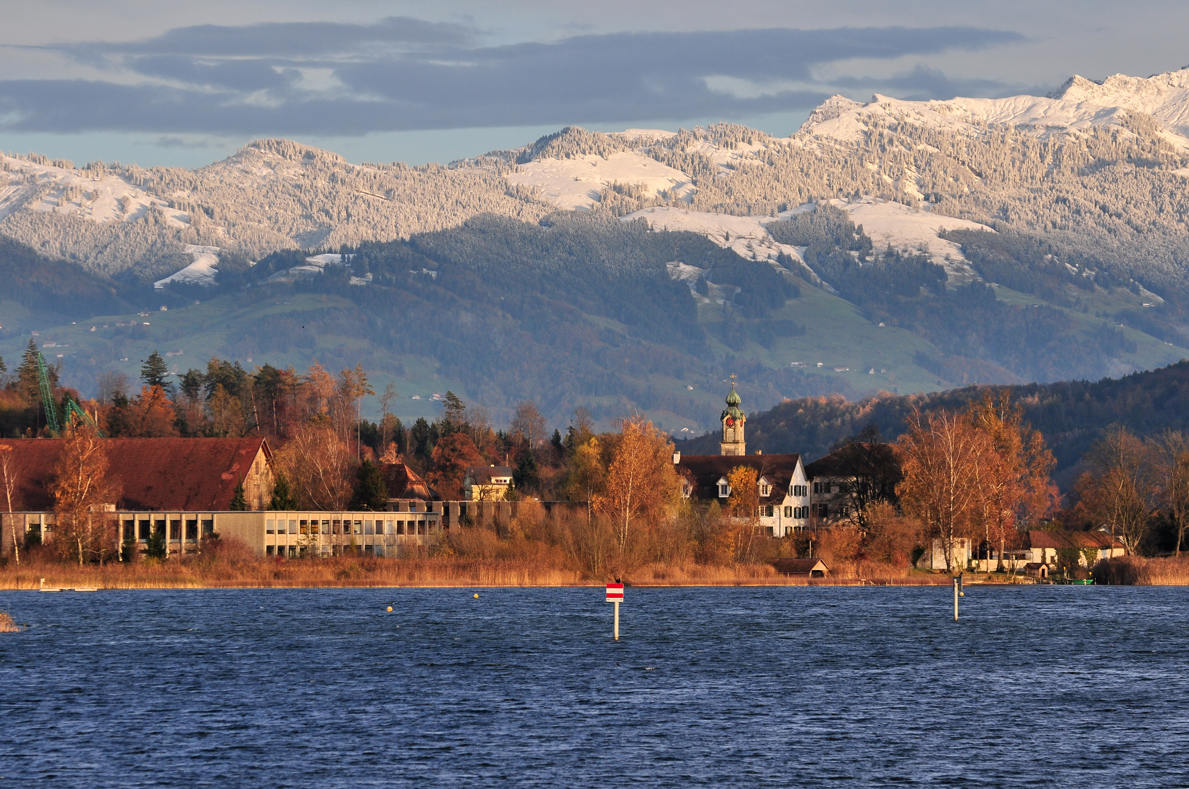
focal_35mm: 218
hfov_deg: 9.5
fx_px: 7173
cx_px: 594
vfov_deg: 6.3
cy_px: 394
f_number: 6.3
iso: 200
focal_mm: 145
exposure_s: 1/400
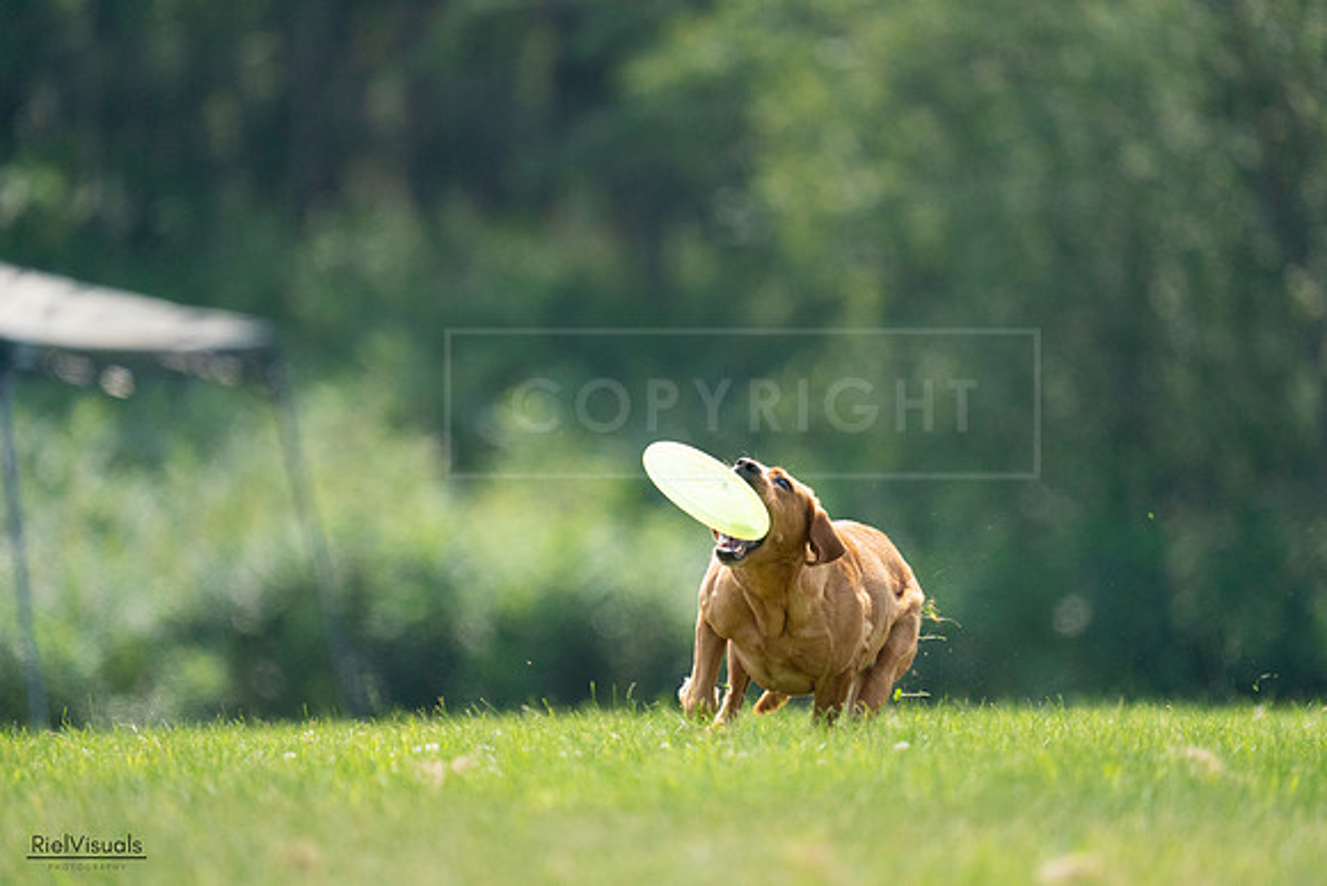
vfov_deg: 2.3
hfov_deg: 3.4
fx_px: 22121
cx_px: 664
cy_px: 443
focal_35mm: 600
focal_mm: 600
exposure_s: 1/4000
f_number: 6.3
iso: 2500
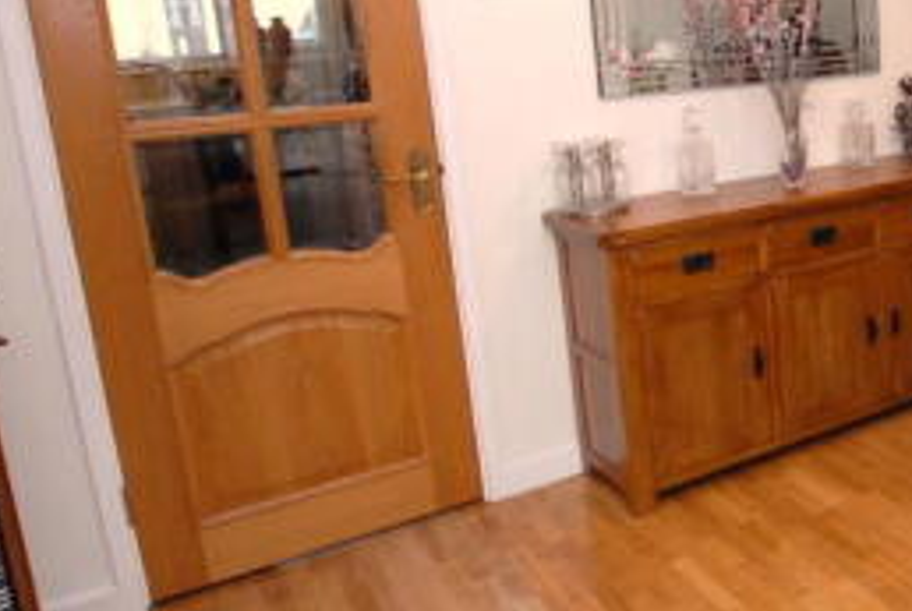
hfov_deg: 40.3
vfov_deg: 34.6
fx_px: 964
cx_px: 1016
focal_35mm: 38
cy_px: 171
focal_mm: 10
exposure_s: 1/60
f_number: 3.5
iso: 200
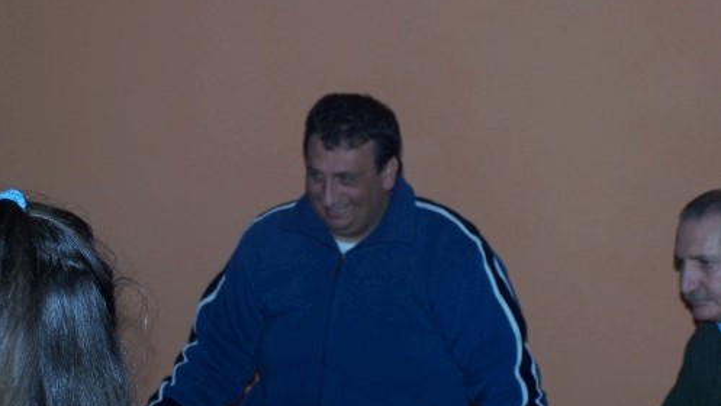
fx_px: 1970
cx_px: 361
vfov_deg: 11.8
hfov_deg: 20.7
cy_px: 149
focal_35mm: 103
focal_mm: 15.6
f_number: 3.2
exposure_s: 1/90
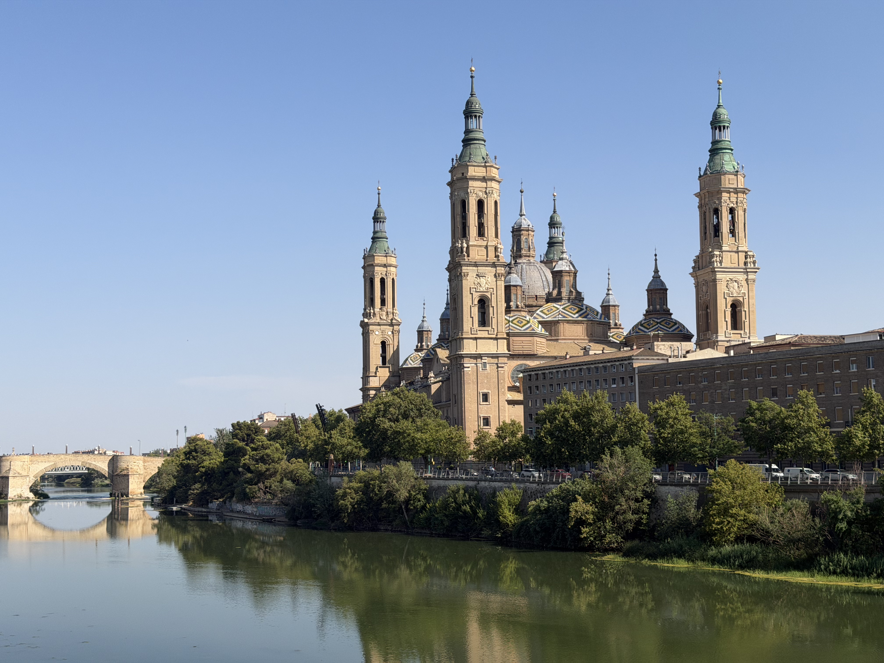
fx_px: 1226
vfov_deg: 30.3
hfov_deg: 39.7
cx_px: 442
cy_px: 332
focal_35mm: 48
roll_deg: +0.5
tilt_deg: +6.2
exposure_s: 1/6024
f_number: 1.78
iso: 64
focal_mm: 6.76
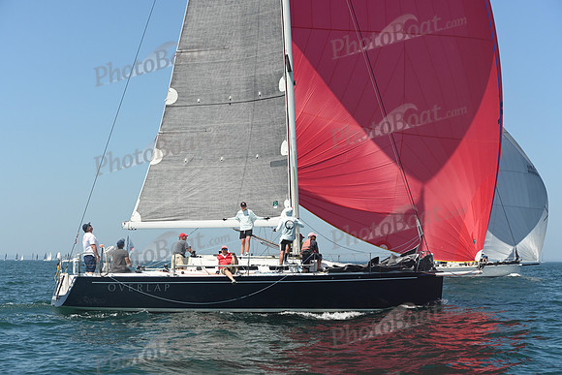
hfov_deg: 28.8
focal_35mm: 70
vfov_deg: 19.5
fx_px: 1093
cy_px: 188
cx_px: 281
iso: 320
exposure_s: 1/1000
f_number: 6.3
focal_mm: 70
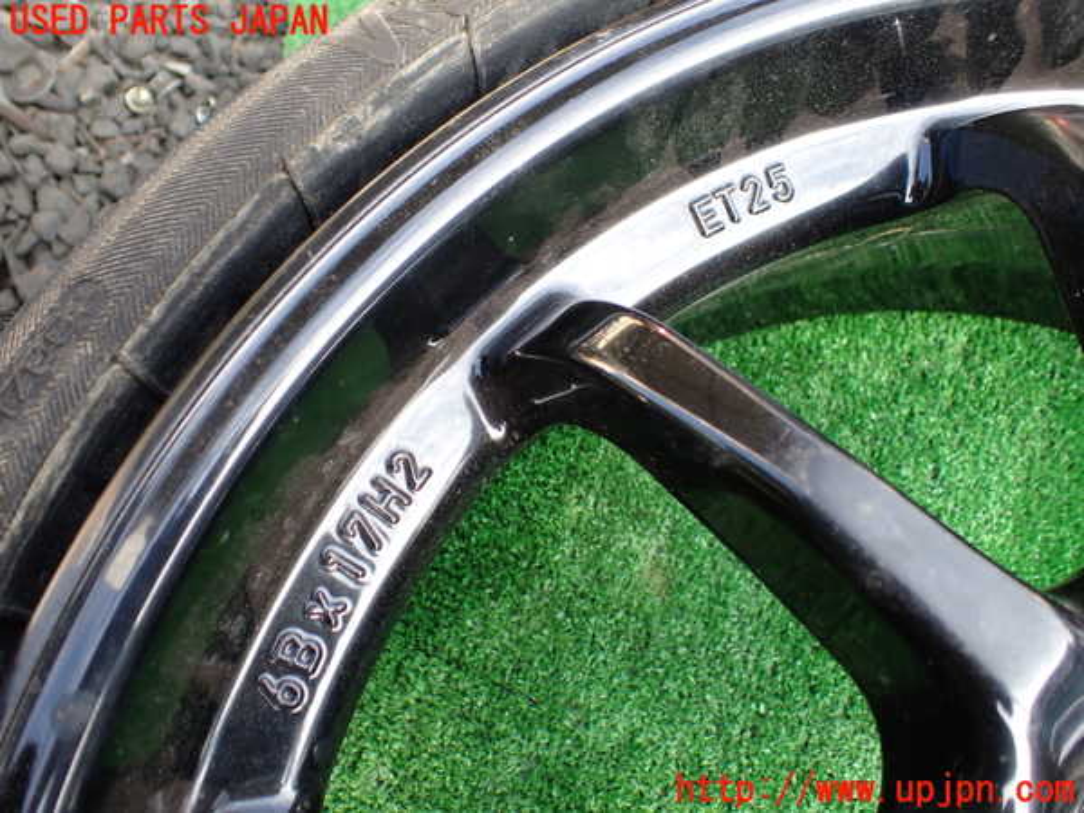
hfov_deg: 60.0
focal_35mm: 30
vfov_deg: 46.8
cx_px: 542
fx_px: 939
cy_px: 406
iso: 125
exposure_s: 1/125
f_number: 2.3
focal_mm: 5.4
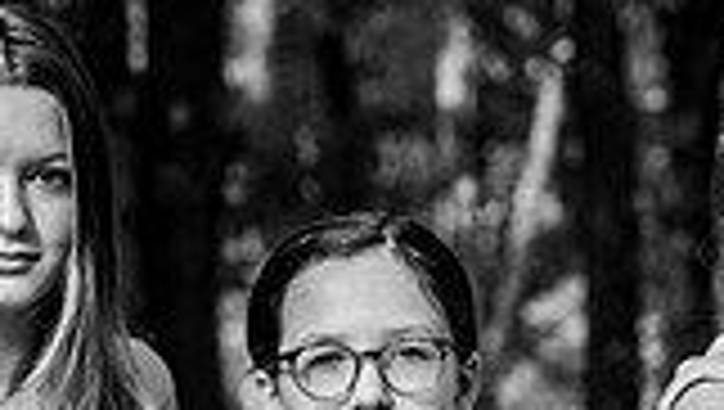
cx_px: 405
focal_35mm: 564
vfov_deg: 2.2
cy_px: 472
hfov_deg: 3.8
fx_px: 10840
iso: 640
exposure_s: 1/800
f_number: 8
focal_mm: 135
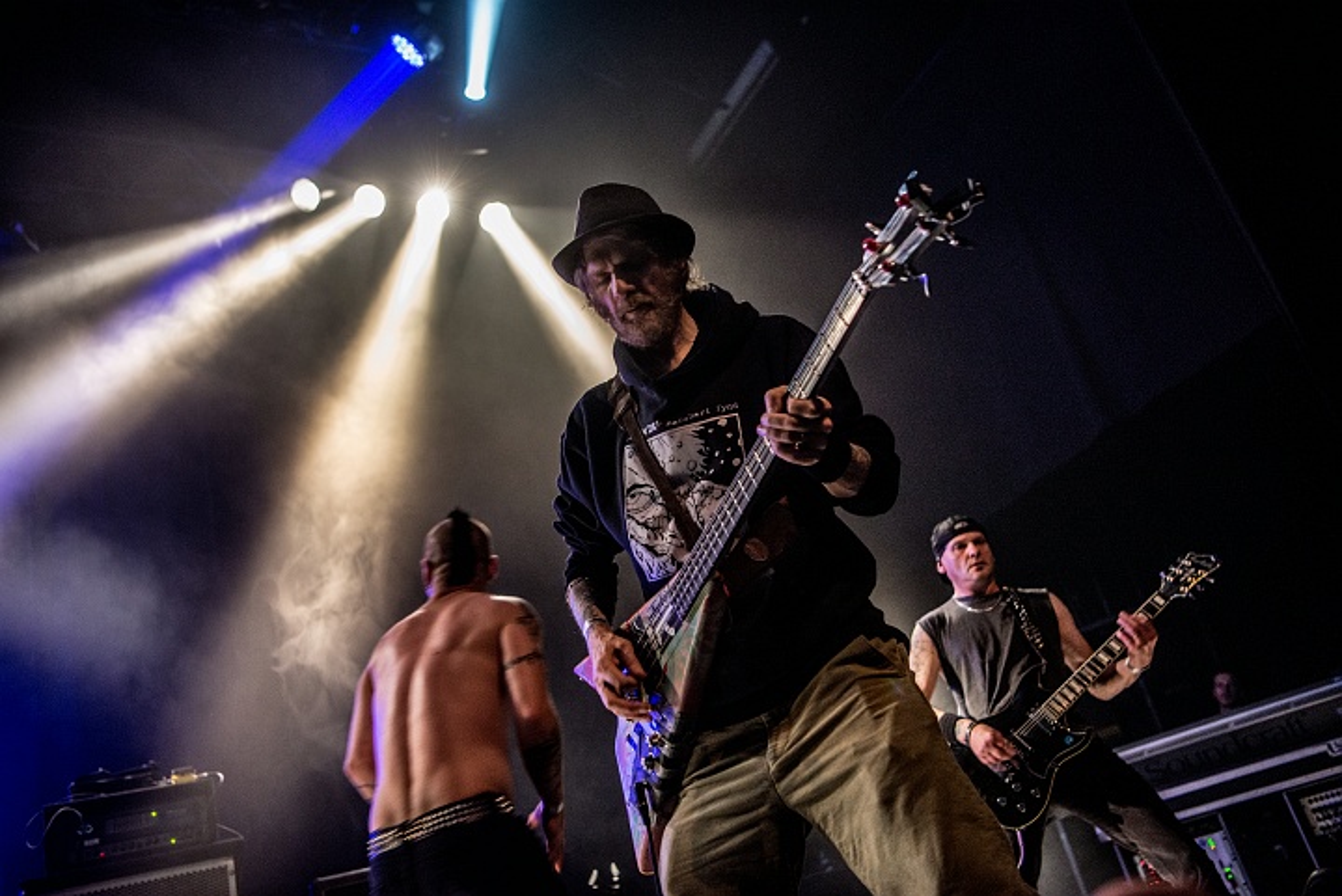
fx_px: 1305
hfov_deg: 54.4
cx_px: 671
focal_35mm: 35
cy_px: 448
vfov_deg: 37.9
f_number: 2.8
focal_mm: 35
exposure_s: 1/80
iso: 2000
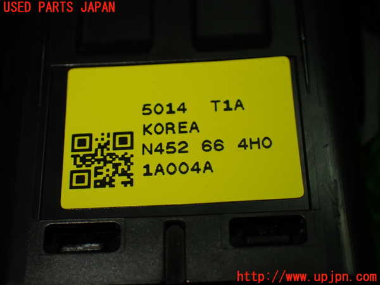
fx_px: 735
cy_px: 142
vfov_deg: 21.9
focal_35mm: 67
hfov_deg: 29.0
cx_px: 190
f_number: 3.8
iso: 250
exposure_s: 1/250
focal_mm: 11.88
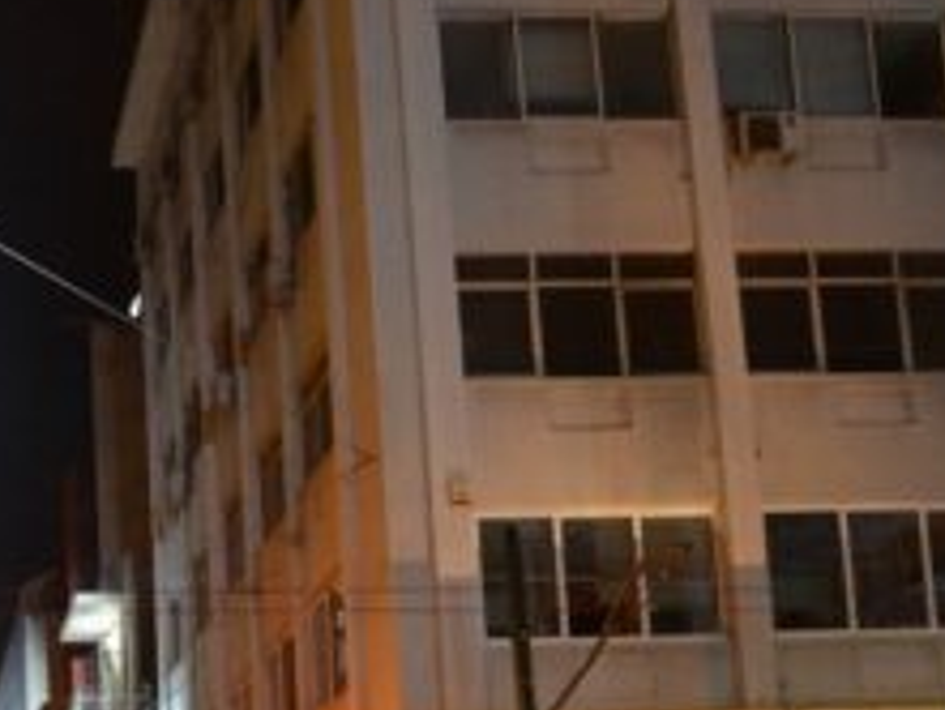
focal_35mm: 89
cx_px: -6
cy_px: 629
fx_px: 2431
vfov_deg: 16.4
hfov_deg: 21.2
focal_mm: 20
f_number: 3.5
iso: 3200
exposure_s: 1/20
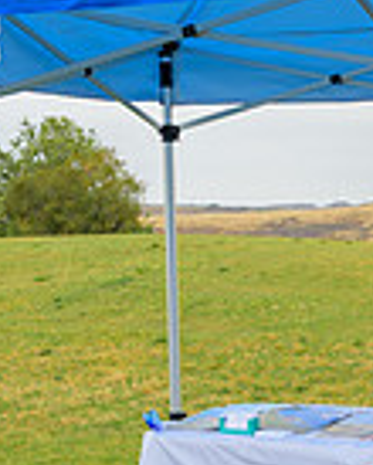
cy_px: 321
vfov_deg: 15.8
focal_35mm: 121
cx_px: 475
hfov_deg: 12.4
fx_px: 1666
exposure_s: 1/200
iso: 100
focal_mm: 30.5
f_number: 4
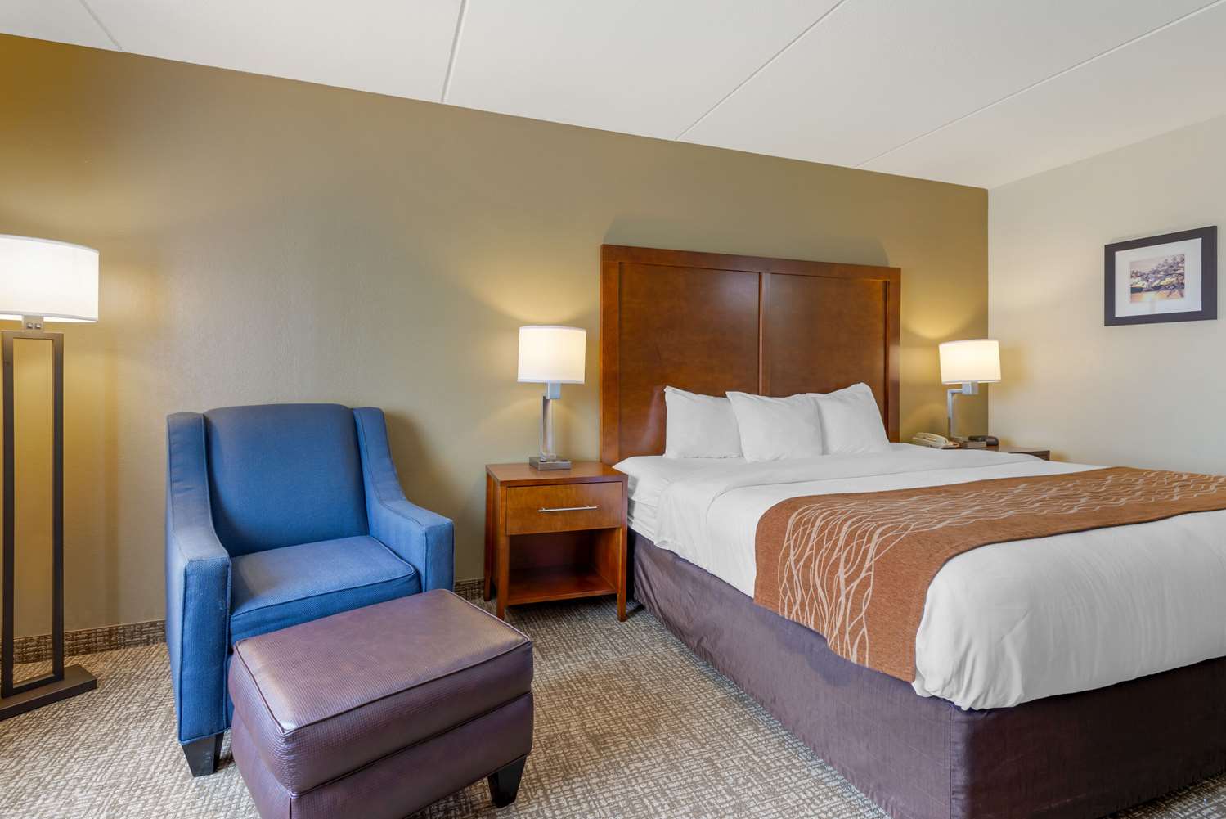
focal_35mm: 17
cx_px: 613
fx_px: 579
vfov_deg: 70.5
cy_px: 410
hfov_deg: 93.2
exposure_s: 1/13
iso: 200
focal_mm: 17
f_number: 8
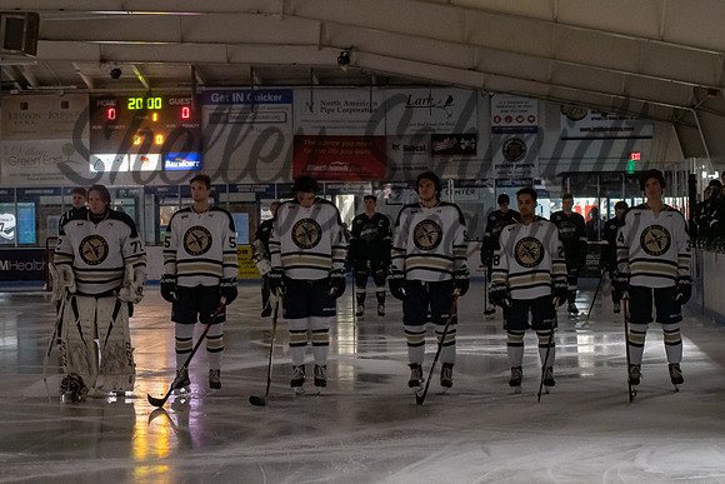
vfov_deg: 12.3
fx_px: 2253
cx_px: 358
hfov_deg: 18.3
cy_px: 233
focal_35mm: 112
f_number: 2.8
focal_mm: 70
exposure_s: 1/80
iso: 5000
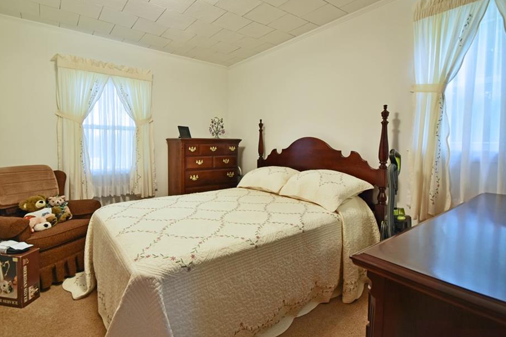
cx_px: 237
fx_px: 239
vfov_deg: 70.3
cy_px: 157
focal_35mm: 17
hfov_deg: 93.2
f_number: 7.1
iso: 320
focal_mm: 10
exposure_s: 1/4
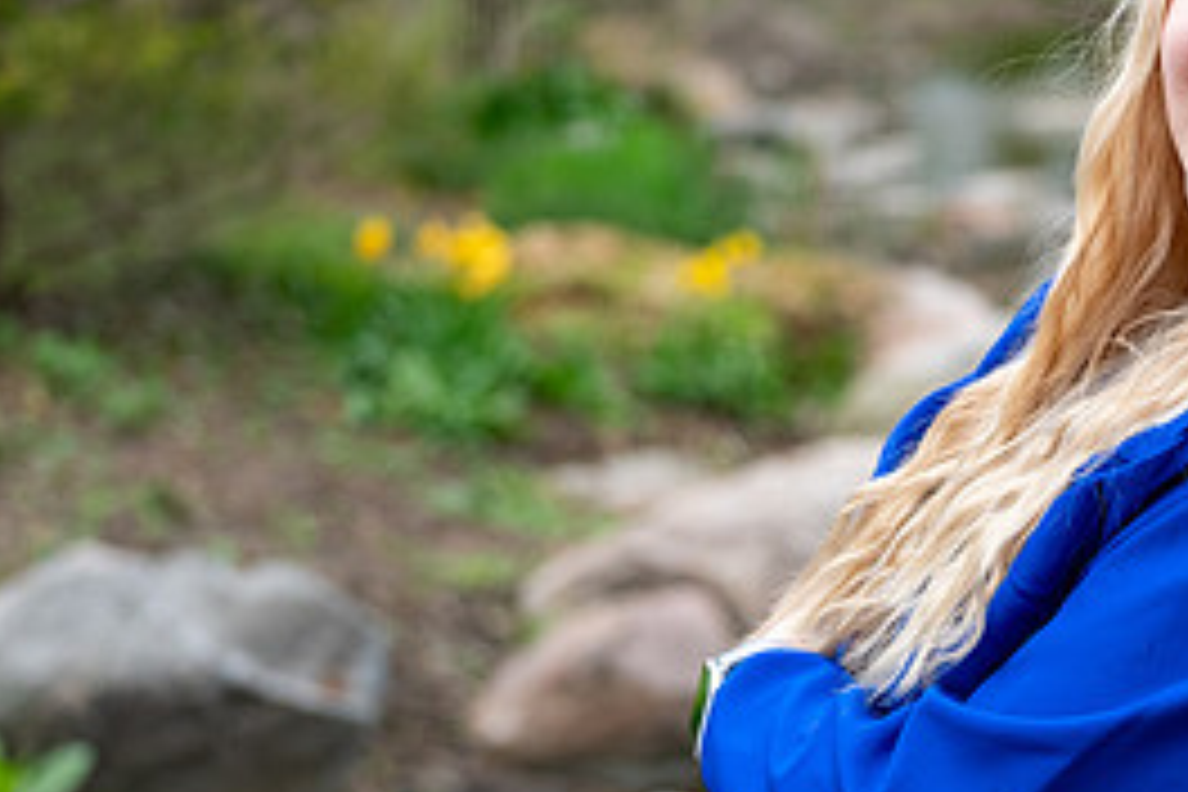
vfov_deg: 8.3
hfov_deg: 12.4
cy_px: 506
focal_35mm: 165
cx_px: 900
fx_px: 5445
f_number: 2.8
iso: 250
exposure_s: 1/250
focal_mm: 50
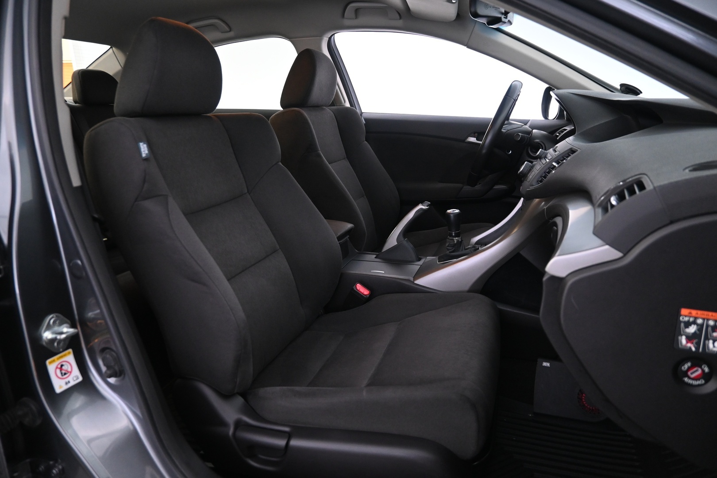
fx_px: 478
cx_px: 358
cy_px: 239
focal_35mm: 24
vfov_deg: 53.1
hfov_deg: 73.7
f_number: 3.5
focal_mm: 16
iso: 1800
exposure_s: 1/25
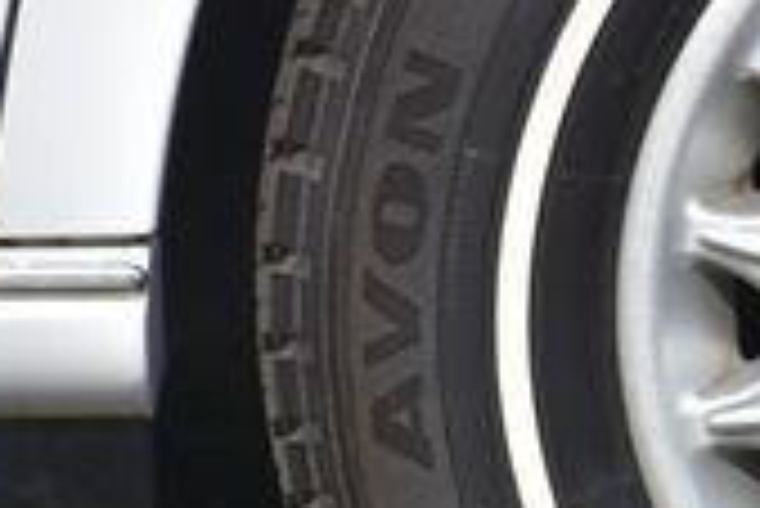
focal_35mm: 484
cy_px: 202
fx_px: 10224
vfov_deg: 2.8
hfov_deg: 4.2
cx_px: 1232
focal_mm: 85
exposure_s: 1/1000
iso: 320
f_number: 8
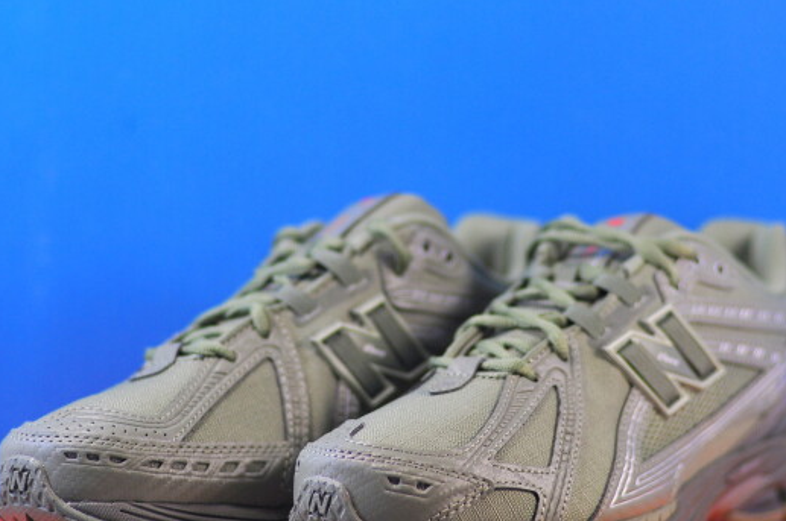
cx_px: 423
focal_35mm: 116
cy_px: 256
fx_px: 2529
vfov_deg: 11.8
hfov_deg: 17.7
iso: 250
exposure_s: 1/320
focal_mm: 50
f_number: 2
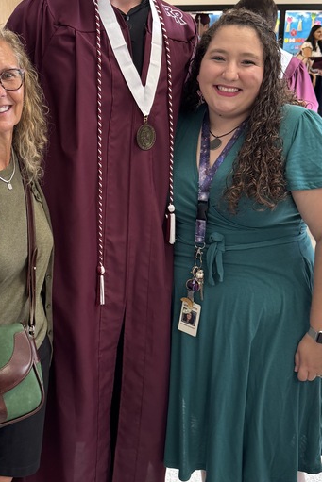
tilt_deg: -12.7
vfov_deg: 39.5
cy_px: 211
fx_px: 670
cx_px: 81
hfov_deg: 26.7
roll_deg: -0.7
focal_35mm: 50
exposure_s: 1/60
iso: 125
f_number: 1.78
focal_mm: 6.76
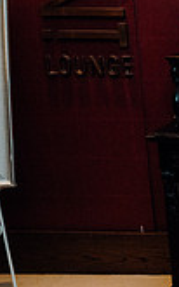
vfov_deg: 22.3
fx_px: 727
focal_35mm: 93
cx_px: 471
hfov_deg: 11.1
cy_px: 142
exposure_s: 1/160
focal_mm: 26
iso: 3200
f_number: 3.5
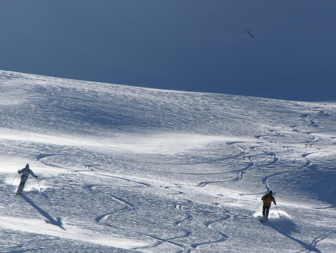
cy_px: 166
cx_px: 156
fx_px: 4147
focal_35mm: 427
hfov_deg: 4.6
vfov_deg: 3.5
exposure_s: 1/611
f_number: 6.6
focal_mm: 71.2
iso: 50
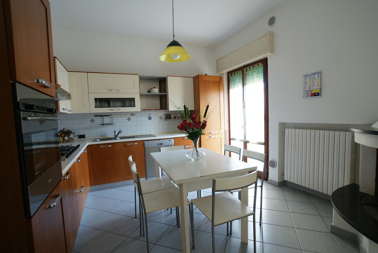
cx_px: 189
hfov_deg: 94.9
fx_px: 173
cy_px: 126
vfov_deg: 72.2
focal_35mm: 16
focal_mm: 11
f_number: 4.5
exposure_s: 1/30
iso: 400
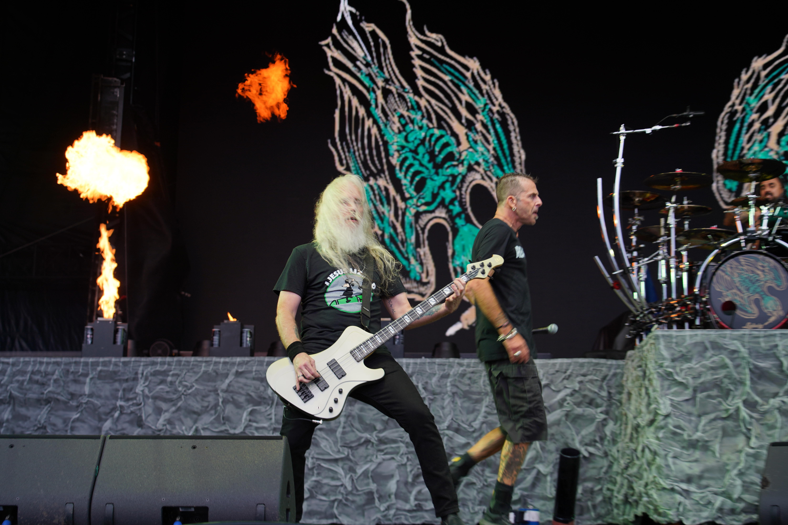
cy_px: 262
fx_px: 1182
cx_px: 394
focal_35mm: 54
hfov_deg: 36.9
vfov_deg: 25.1
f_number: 4
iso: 100
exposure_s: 1/100
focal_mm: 54
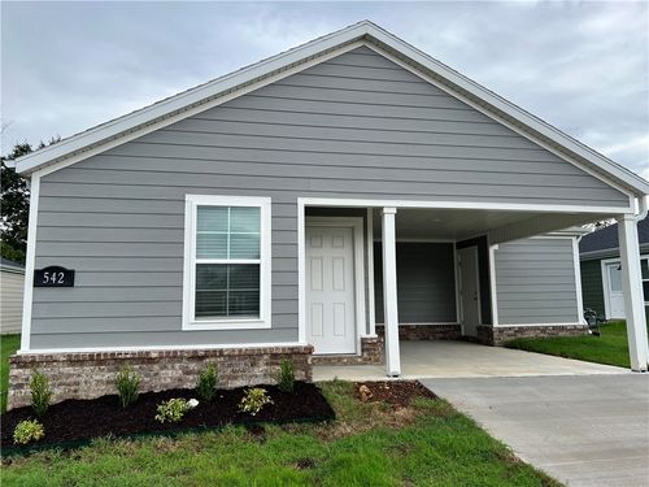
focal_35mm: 26
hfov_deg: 67.3
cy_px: 244
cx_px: 324
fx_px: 487
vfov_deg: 53.1
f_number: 1.5
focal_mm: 5.7
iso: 50
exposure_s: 1/932
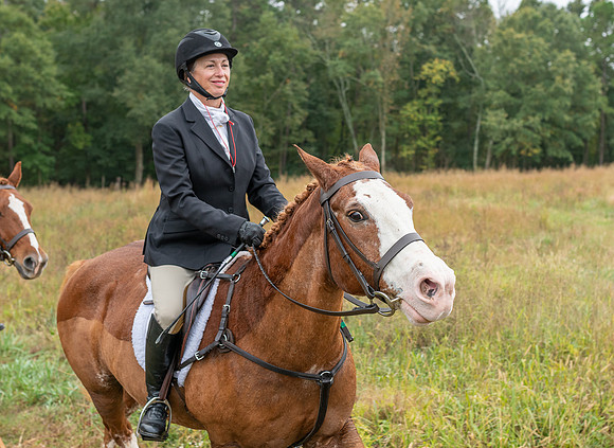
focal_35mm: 52
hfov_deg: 37.3
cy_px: 244
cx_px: 320
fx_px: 910
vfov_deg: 27.6
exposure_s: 1/500
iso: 200
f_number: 3.5
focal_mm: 35
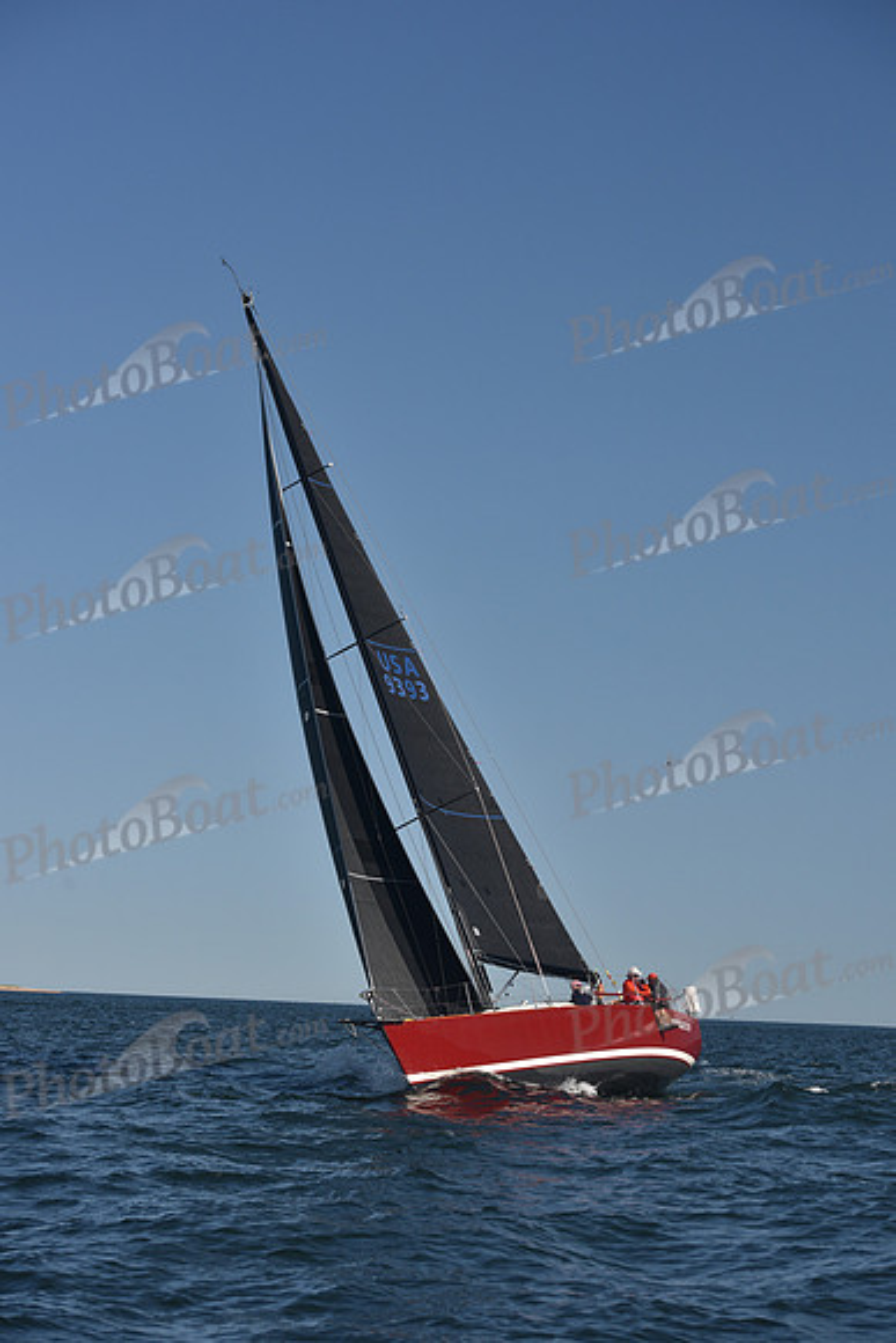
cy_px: 672
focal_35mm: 70
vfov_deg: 28.8
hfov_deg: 19.5
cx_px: 448
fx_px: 2612
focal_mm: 70
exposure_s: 1/800
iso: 250
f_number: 6.3
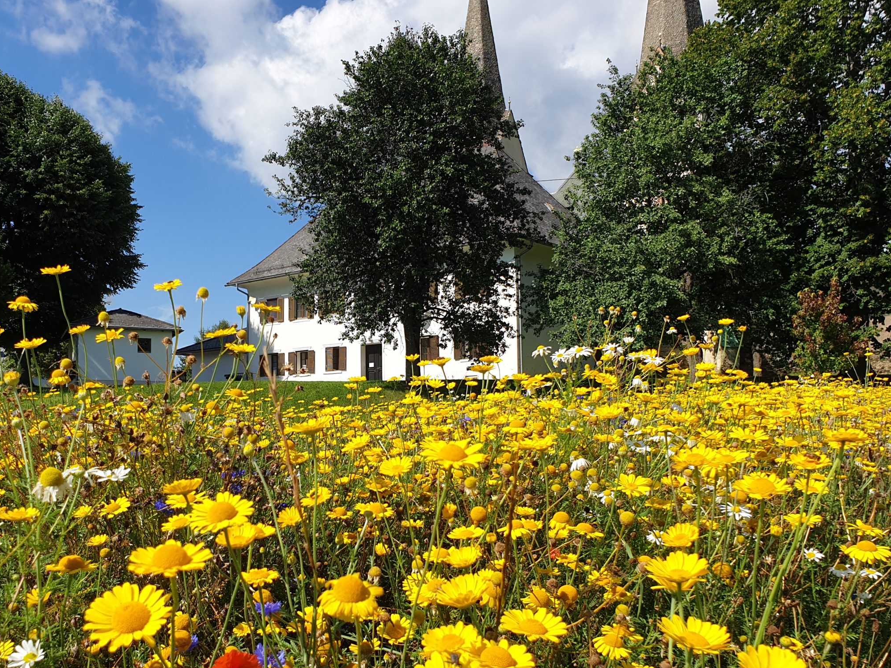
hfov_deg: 54.9
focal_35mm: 33
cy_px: 389
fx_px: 849
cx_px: 356
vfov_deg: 42.8
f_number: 2.4
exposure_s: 1/1938
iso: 50
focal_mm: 4.3
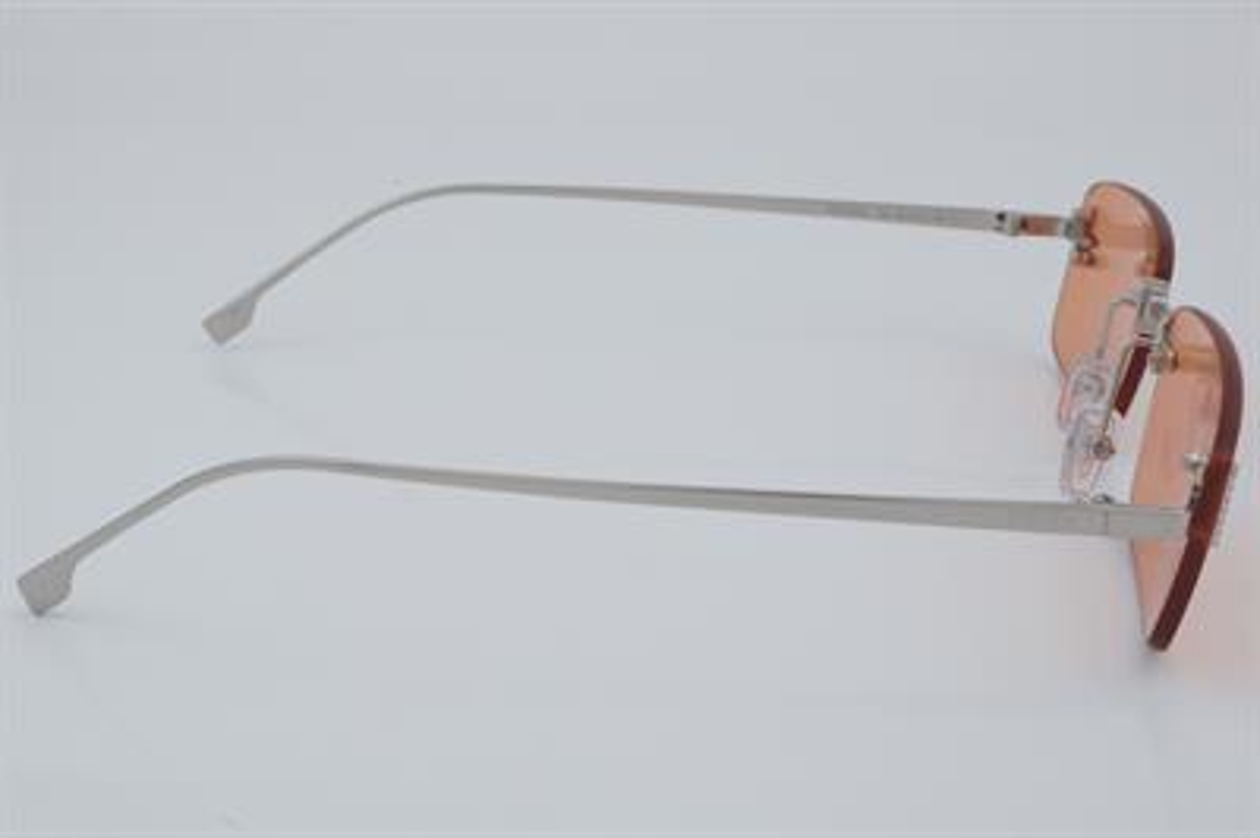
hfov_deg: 29.9
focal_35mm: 68
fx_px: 2360
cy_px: 419
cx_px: 630
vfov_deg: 20.1
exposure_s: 1/4
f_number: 32
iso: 100
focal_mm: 45
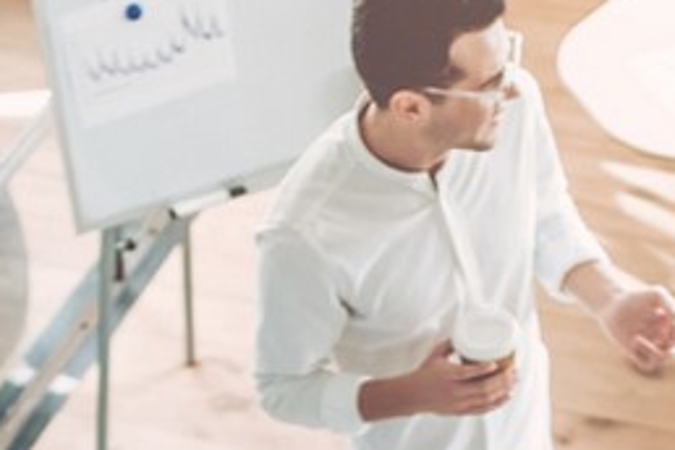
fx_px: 3431
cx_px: 249
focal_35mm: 183
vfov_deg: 7.1
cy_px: 992
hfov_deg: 11.2
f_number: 1.8
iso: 640
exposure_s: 1/250
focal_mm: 35
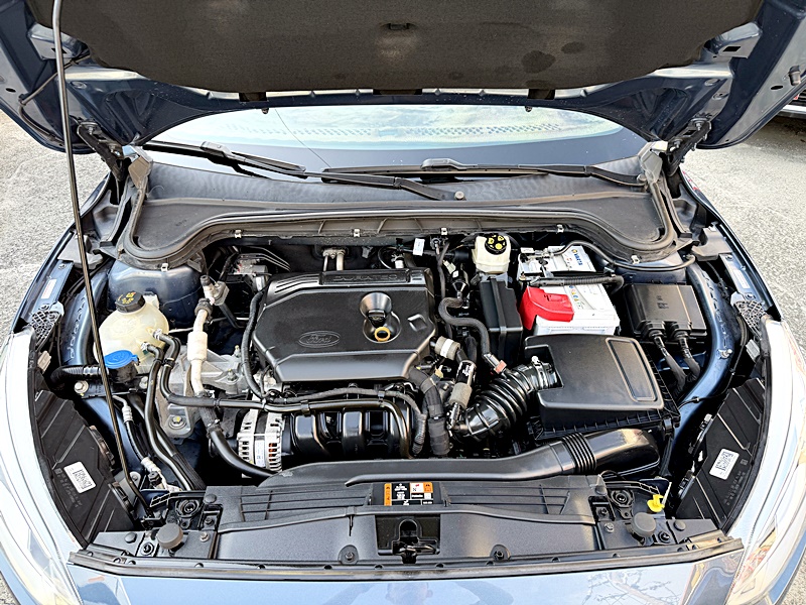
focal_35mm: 24
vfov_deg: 56.8
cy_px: 302
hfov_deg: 71.6
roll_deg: +0.6
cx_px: 403
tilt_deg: -37.4
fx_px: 559
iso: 100
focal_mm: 6.76
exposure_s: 1/203
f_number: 1.78
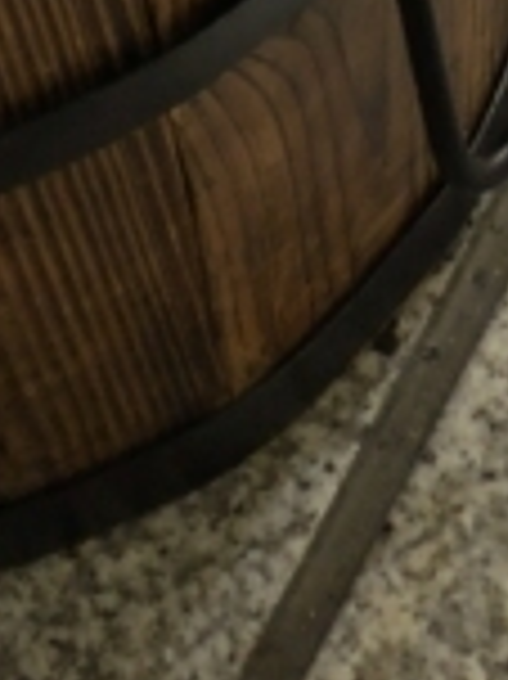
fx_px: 6917
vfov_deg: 5.2
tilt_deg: -36.2
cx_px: -553
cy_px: -1581
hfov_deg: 4.1
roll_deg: +21.0
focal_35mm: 353
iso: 20
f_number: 2.4
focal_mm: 6
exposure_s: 1/30
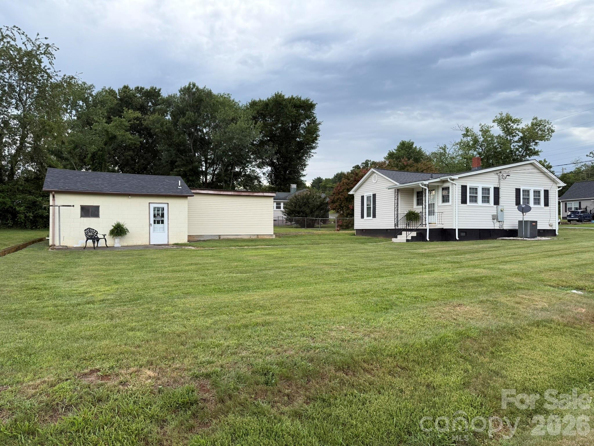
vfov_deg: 56.8
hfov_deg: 71.6
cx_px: 297
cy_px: 223
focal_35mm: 24
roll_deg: +0.0
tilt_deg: +1.1
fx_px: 412
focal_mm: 6.76
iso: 80
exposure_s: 1/967
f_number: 1.78
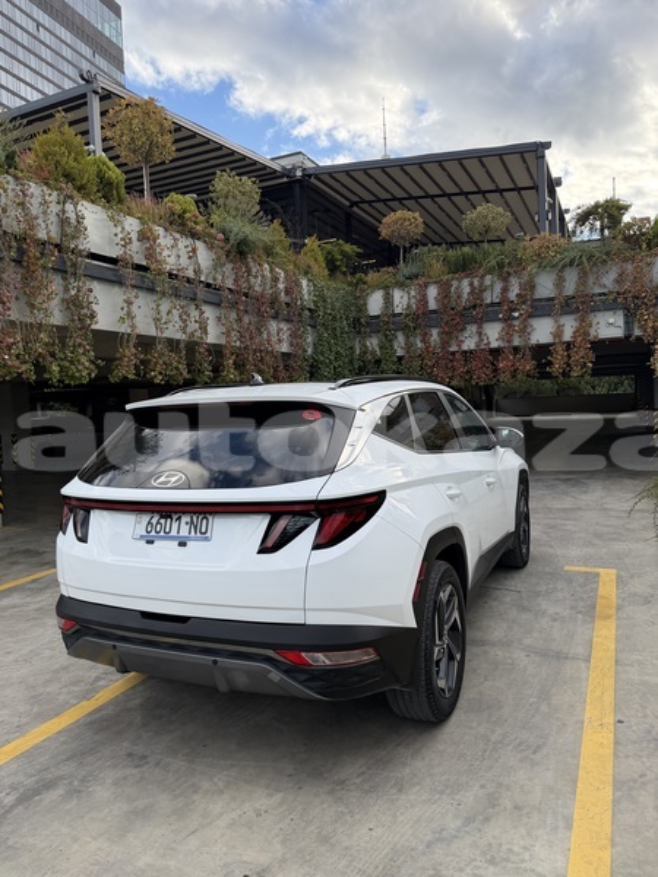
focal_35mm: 24
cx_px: 329
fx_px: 608
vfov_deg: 71.6
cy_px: 438
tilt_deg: -3.4
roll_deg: +2.0
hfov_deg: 56.8
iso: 100
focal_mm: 6.76
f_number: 1.78
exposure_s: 1/1410
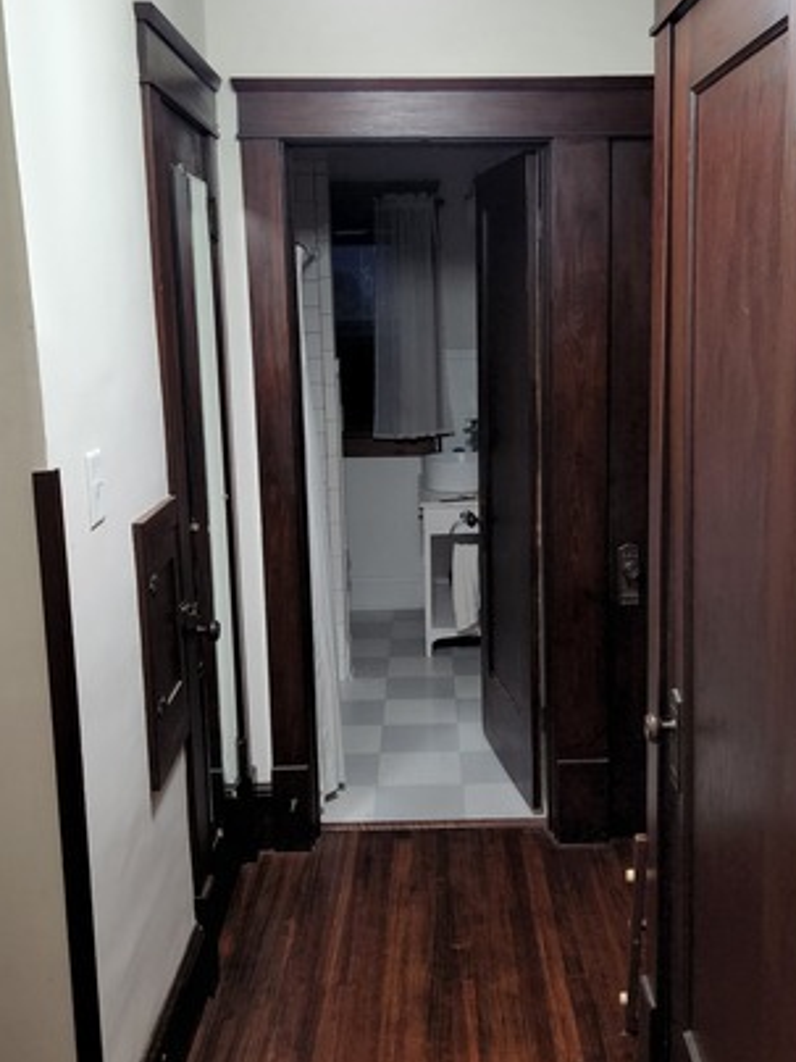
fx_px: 1165
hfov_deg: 37.7
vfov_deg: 48.9
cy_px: 488
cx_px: 441
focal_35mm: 38
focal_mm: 5.4
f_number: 1.8
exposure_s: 1/60
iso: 640
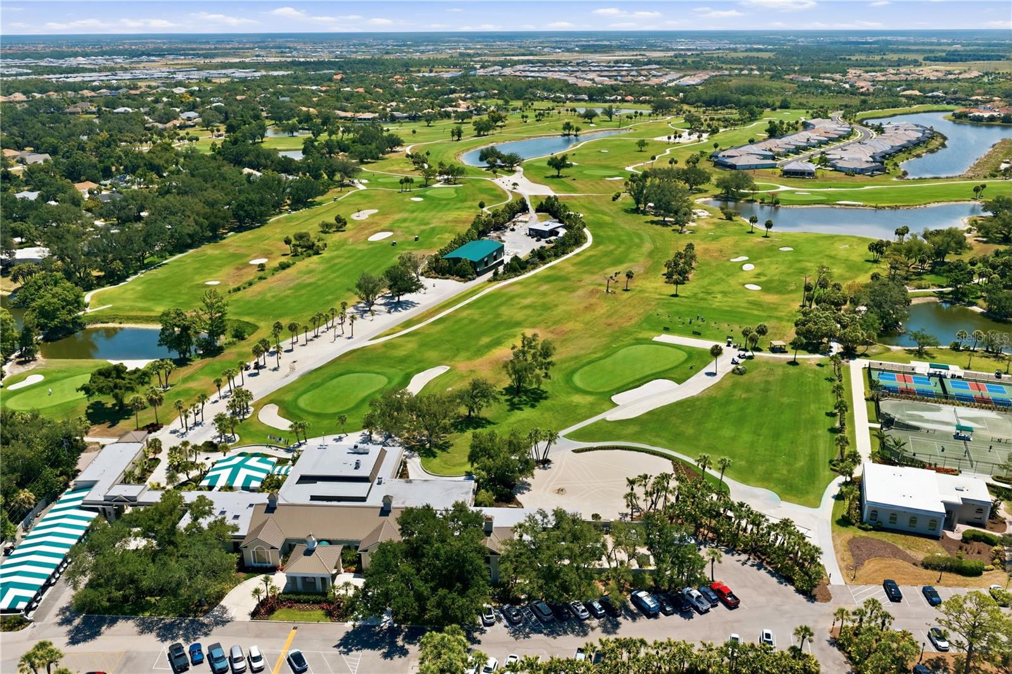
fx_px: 787
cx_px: 506
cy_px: 337
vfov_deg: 46.4
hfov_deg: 65.5
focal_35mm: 28
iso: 200
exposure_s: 1/5000
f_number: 2.8
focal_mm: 14.4
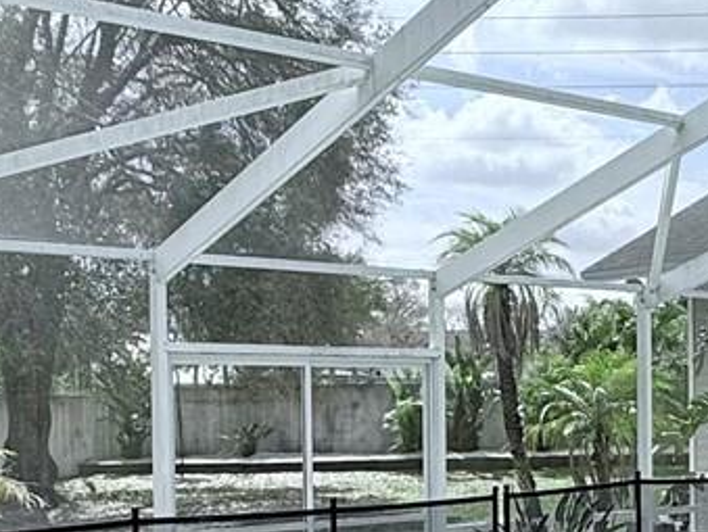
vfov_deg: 22.0
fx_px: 1351
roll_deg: +0.7
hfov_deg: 28.6
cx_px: 587
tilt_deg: -0.4
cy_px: 438
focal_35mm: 66
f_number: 2.2
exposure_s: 1/1497
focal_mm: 2.22
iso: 50
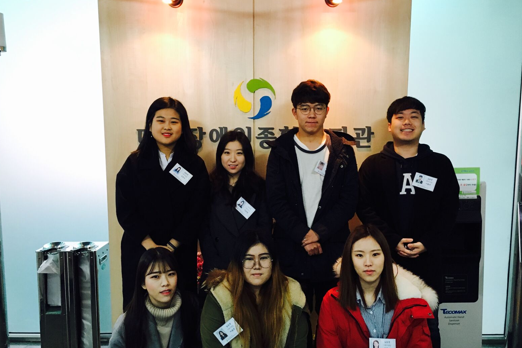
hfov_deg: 60.3
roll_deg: +0.0
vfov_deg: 42.3
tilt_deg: -8.9
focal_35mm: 31
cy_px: 194
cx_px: 258
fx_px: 449
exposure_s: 1/30
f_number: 2.2
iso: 160
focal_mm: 4.15
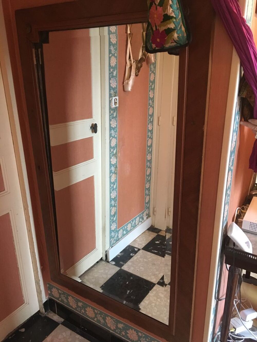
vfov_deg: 61.7
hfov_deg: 48.2
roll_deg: +1.3
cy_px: 171
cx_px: 128
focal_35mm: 29
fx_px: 287
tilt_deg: -20.8
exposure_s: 1/25
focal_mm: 4.15
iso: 250
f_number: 2.2
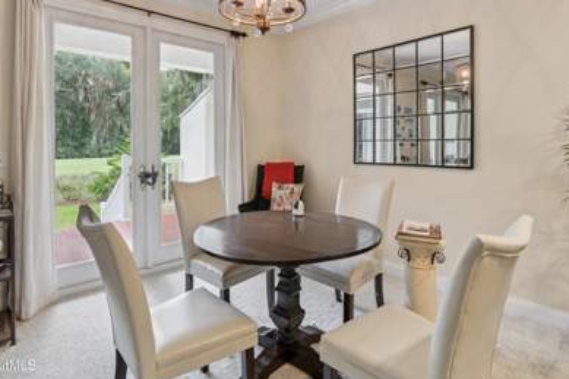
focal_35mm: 21
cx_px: 282
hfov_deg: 81.2
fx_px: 332
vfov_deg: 59.0
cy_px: 152
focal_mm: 17
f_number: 8
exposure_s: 1/10
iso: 250
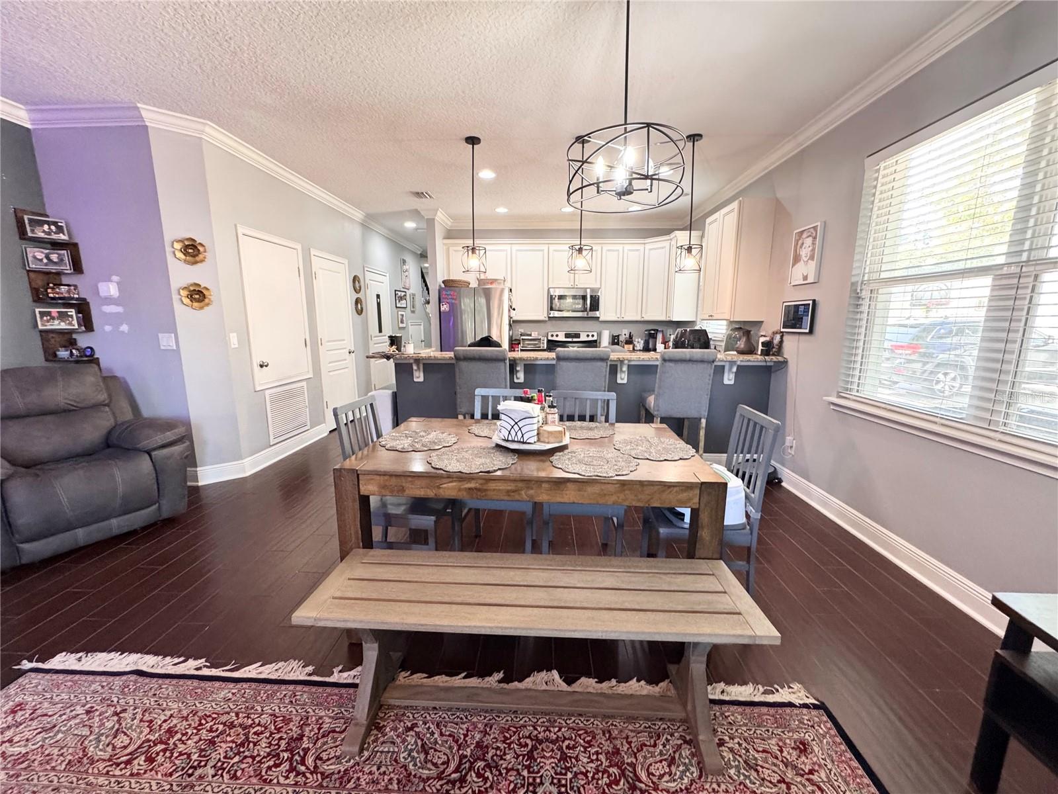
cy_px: 397
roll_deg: +0.4
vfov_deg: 85.7
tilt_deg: -9.3
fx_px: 428
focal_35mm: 14
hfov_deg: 102.1
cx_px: 529
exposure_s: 1/60
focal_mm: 2.22
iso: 320
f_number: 2.2
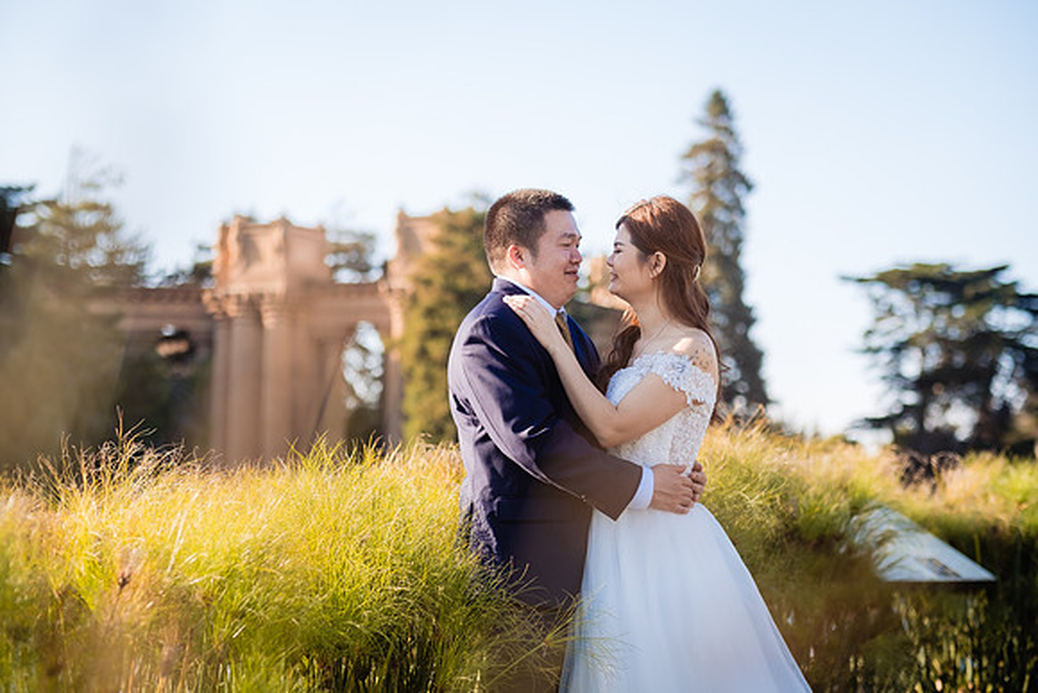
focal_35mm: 84
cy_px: 346
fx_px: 2422
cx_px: 519
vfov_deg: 16.3
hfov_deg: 24.2
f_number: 2.2
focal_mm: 56
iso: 160
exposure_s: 1/1000
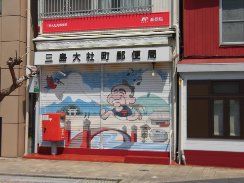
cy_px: 92
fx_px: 416
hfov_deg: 32.7
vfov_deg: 24.8
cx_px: 122
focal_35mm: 59
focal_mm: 10.54
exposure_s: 1/320
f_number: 10.5
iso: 100
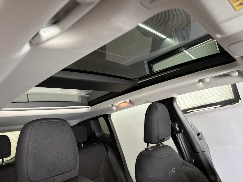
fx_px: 168
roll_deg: +11.0
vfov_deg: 56.8
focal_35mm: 24
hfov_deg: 71.6
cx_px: 122
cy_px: 91
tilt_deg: +11.6
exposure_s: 1/33
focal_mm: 6.76
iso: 320
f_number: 1.78
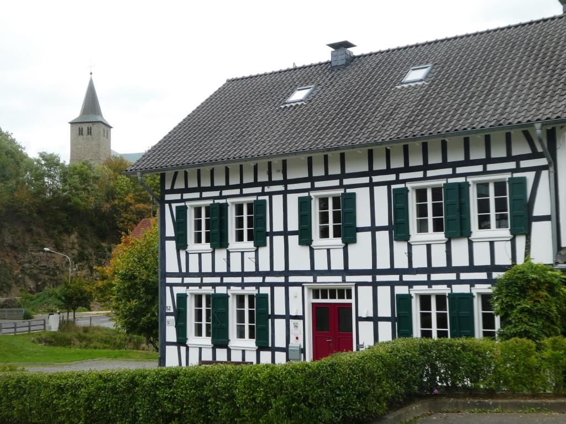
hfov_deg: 42.9
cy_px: 212
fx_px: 719
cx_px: 283
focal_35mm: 44
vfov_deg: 32.9
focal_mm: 7.8
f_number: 3.9
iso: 80
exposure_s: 1/250
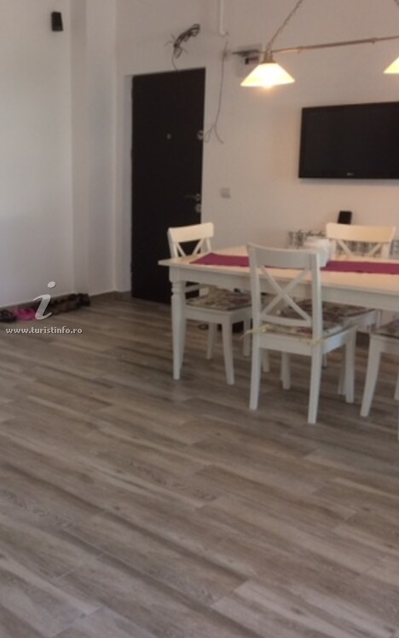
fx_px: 731
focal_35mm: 42
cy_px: 317
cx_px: 55
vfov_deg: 47.2
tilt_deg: -13.6
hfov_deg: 29.5
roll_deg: +0.3
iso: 80
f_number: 2.2
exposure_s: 1/33
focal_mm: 4.15
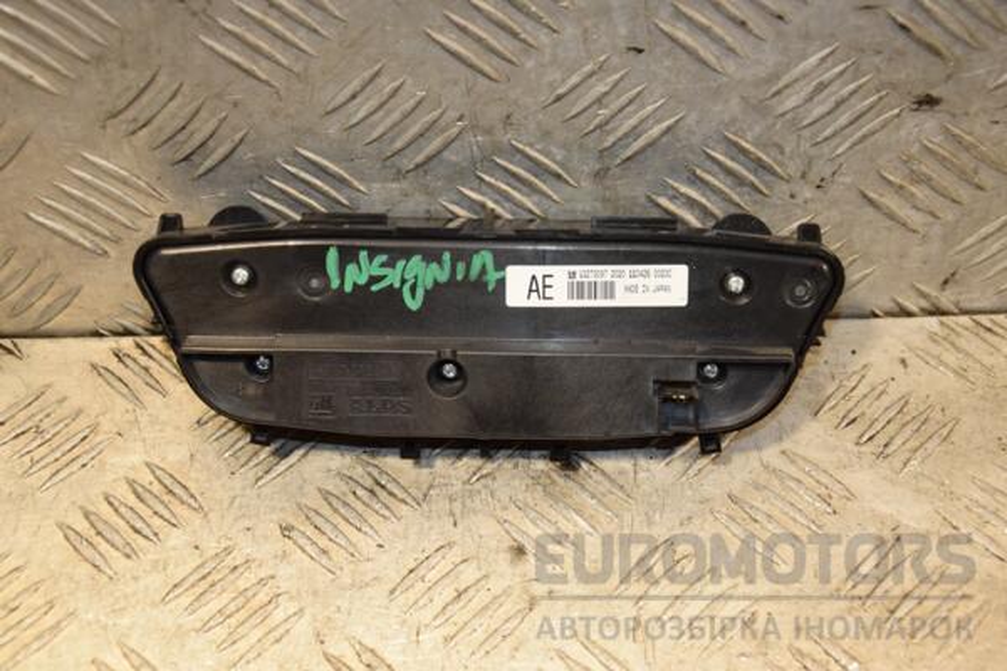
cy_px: 336
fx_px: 1888
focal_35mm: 68
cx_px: 504
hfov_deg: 29.9
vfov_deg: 20.2
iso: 800
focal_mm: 45
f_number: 5
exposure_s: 1/200
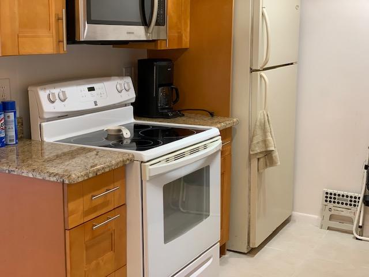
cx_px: 184
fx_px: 554
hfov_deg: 36.8
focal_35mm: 52
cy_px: 138
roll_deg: -1.6
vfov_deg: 28.0
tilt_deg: -10.7
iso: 160
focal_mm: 6
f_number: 2.4
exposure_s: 1/60
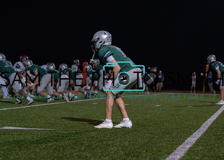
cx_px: 111
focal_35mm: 102
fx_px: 651
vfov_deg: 14.0
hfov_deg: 19.5
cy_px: 81
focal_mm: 70
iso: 2000
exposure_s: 1/1000
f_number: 2.8
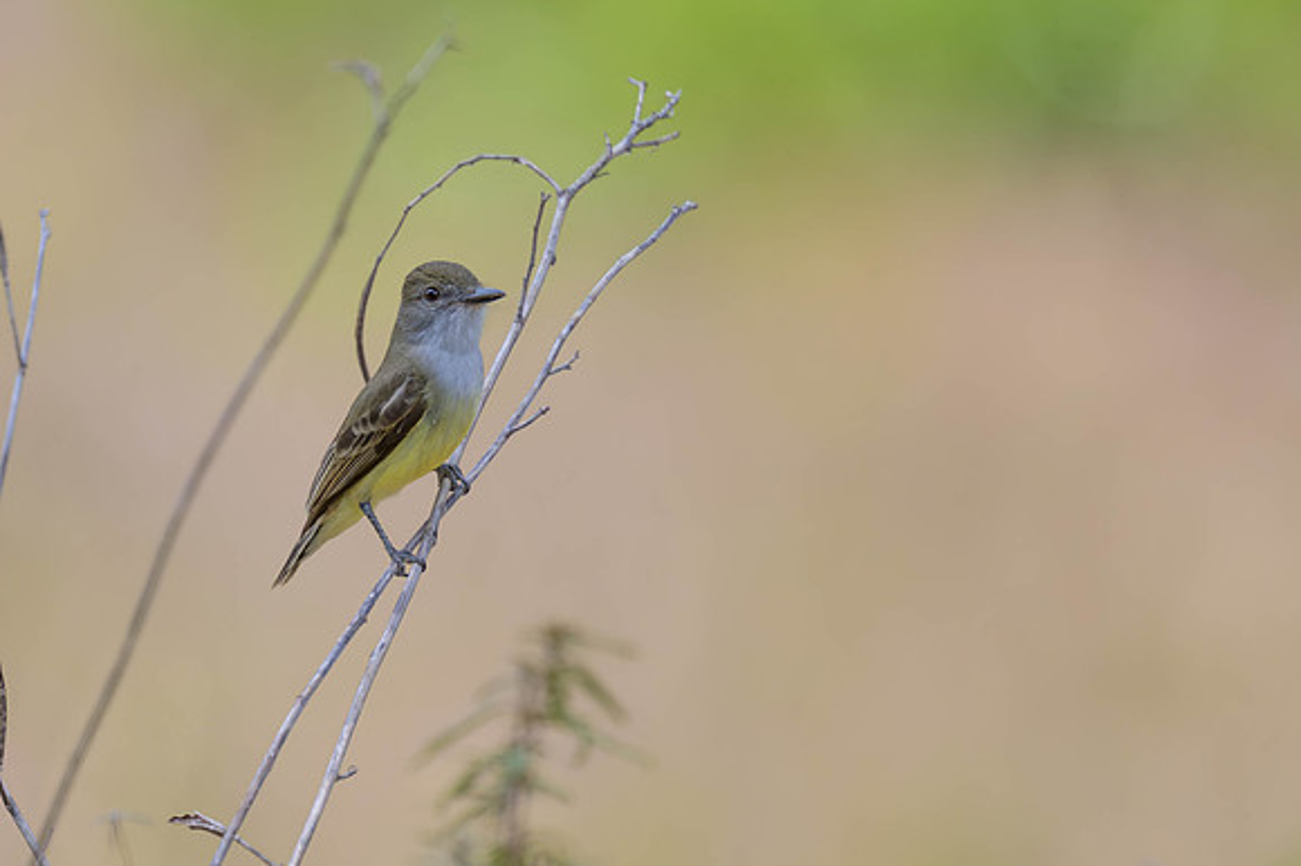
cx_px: 556
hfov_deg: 1.8
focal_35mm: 1167
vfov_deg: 1.2
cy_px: 454
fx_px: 42136
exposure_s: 1/2000
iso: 250
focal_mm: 560
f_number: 4
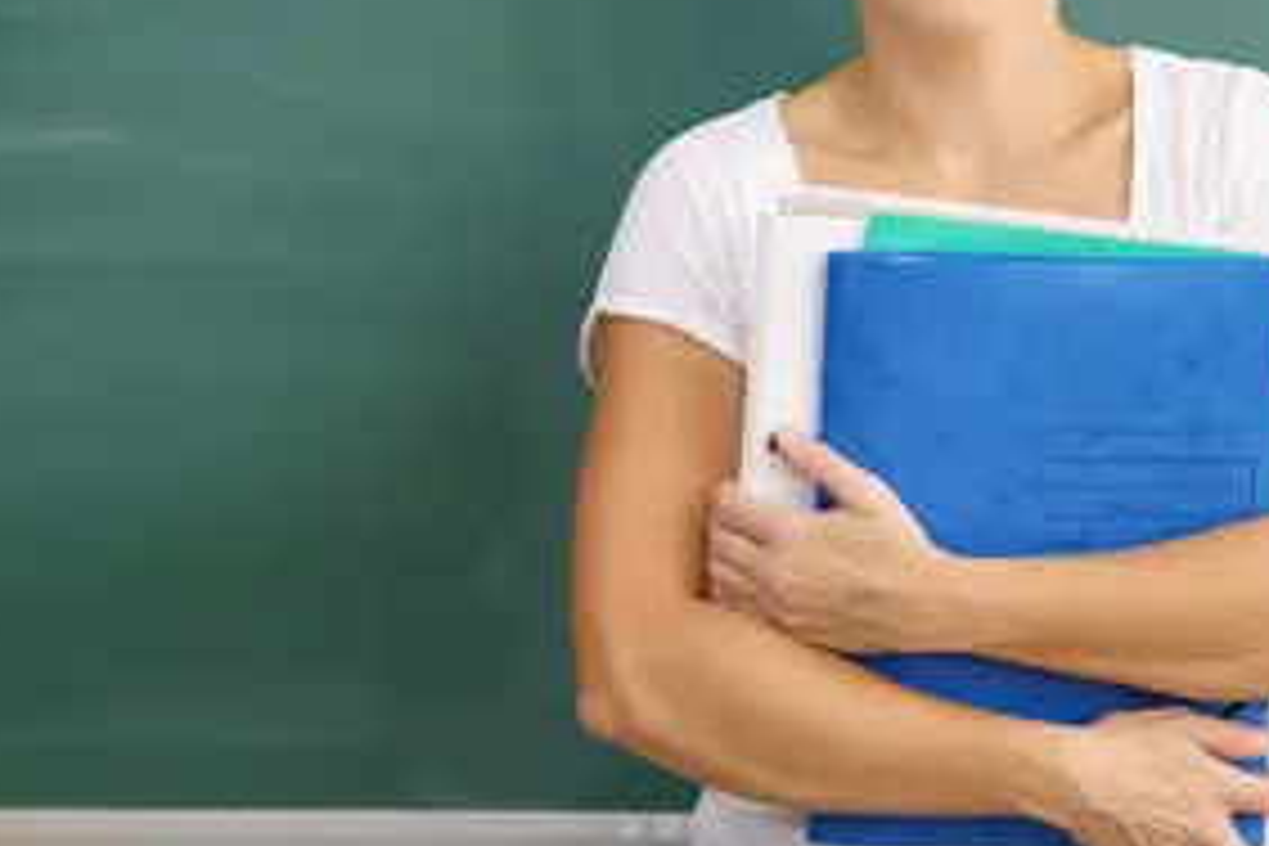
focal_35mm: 117
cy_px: 252
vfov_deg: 11.7
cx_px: 738
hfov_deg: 17.5
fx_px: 4124
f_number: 2.5
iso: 100
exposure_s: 1/160
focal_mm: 55
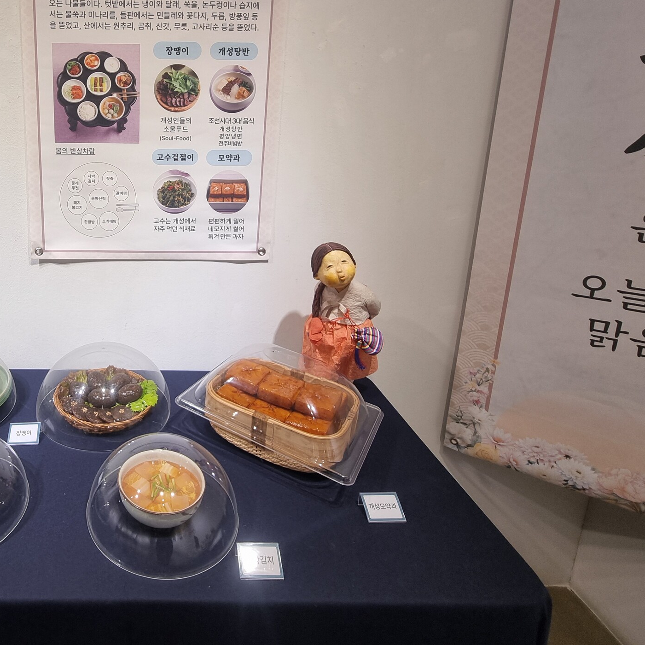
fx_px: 443
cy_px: 218
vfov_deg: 70.2
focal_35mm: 21
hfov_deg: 66.8
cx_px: 149
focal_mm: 2.2
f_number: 2.2
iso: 64
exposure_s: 1/60
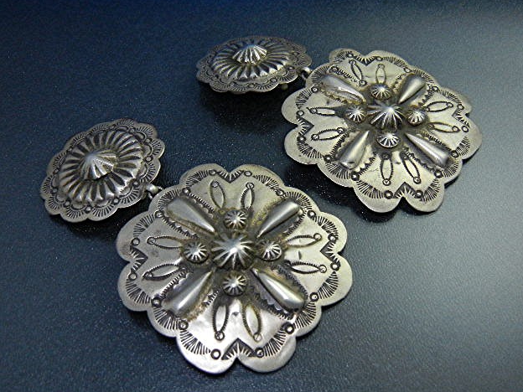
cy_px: 199
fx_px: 604
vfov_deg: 36.0
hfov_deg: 46.8
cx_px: 267
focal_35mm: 40
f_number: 7.4
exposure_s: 1/30
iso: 478
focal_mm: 7.1
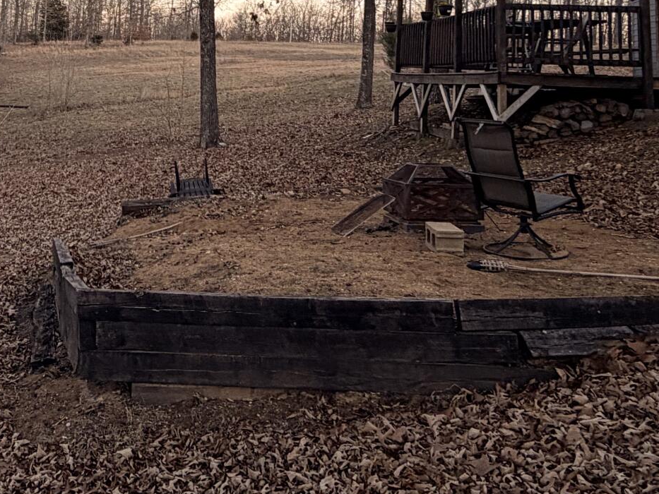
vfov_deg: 30.3
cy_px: 17
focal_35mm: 45
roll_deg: -1.6
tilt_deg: +4.1
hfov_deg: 39.6
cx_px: 91
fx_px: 857
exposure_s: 1/121
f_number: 2.2
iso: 50
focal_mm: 2.22
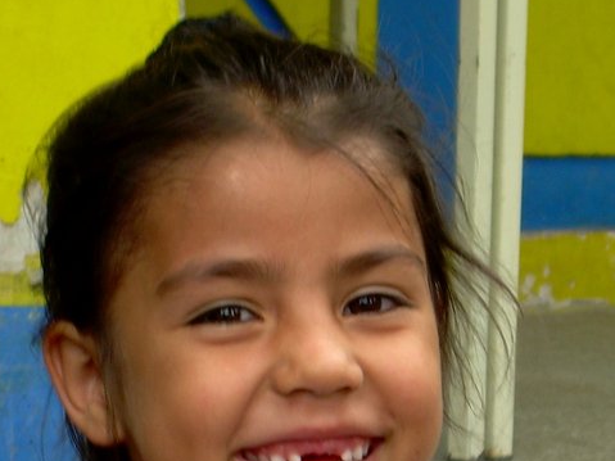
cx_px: 339
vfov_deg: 6.3
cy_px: 415
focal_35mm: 235
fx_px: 4174
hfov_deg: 8.4
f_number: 4.9
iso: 50
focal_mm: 18.9
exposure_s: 1/65.4
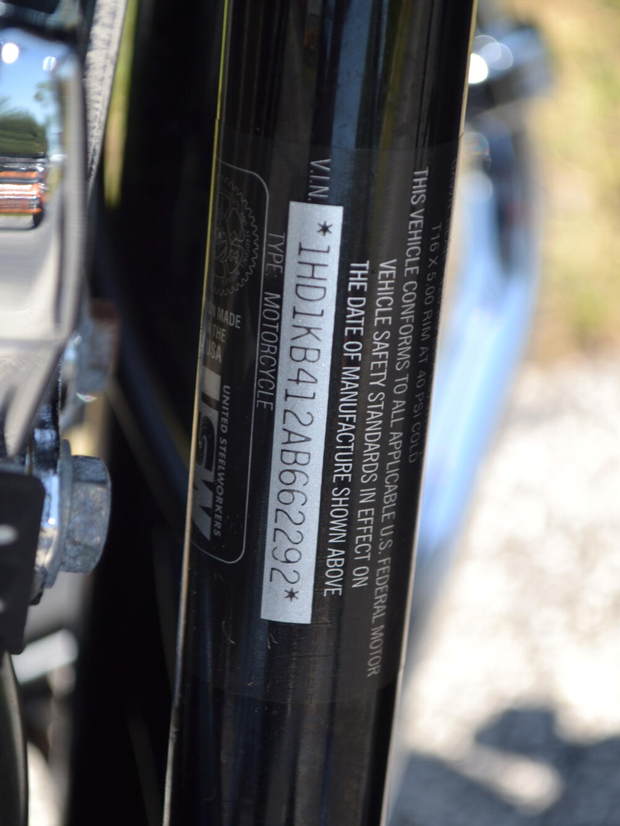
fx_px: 2138
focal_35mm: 90
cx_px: 310
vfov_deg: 21.9
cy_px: 428
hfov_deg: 16.5
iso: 100
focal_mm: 55
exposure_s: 1/125
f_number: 5.6
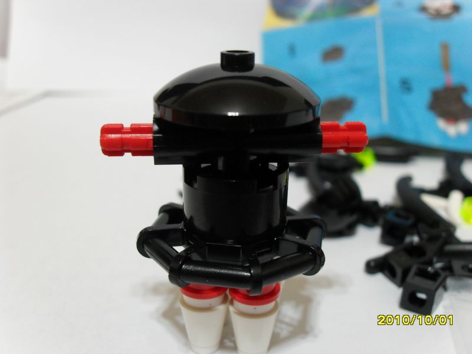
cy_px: 177
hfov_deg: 46.8
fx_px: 545
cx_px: 236
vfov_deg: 36.0
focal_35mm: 40
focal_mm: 7
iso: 200
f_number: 3
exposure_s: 1/10
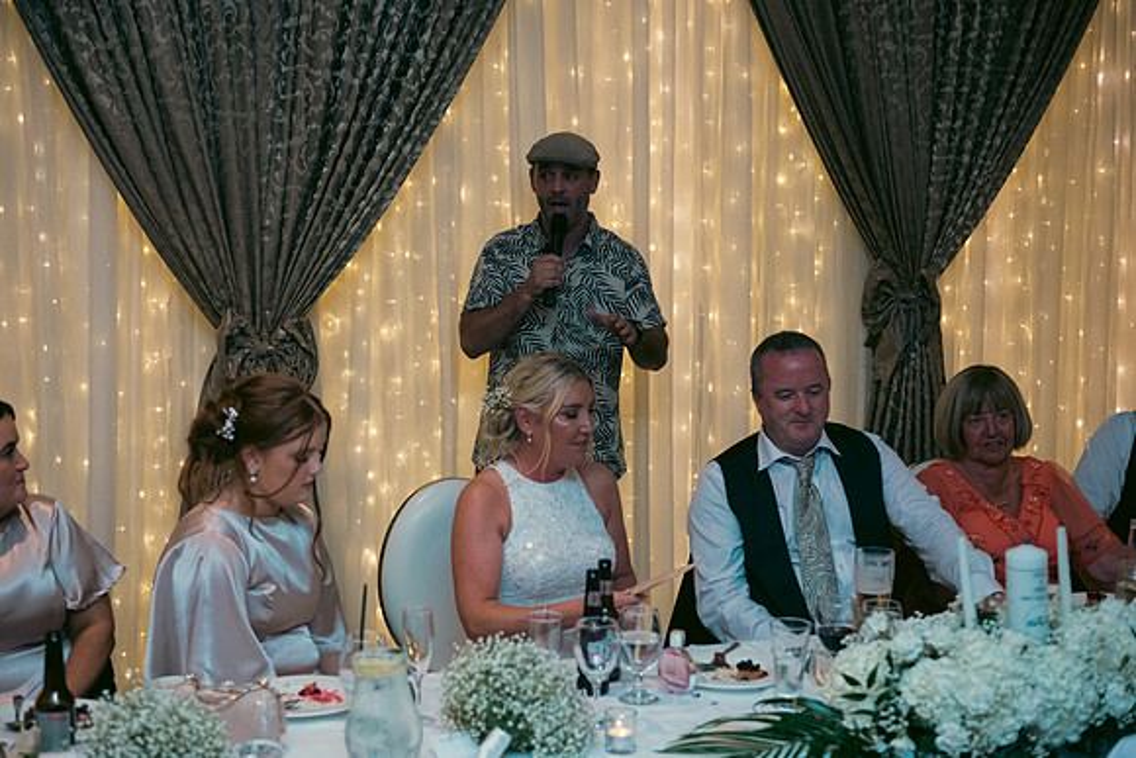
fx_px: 1736
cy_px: 379
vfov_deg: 24.6
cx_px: 568
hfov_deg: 36.2
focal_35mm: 55
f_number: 3.5
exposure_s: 1/160
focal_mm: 55
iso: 800
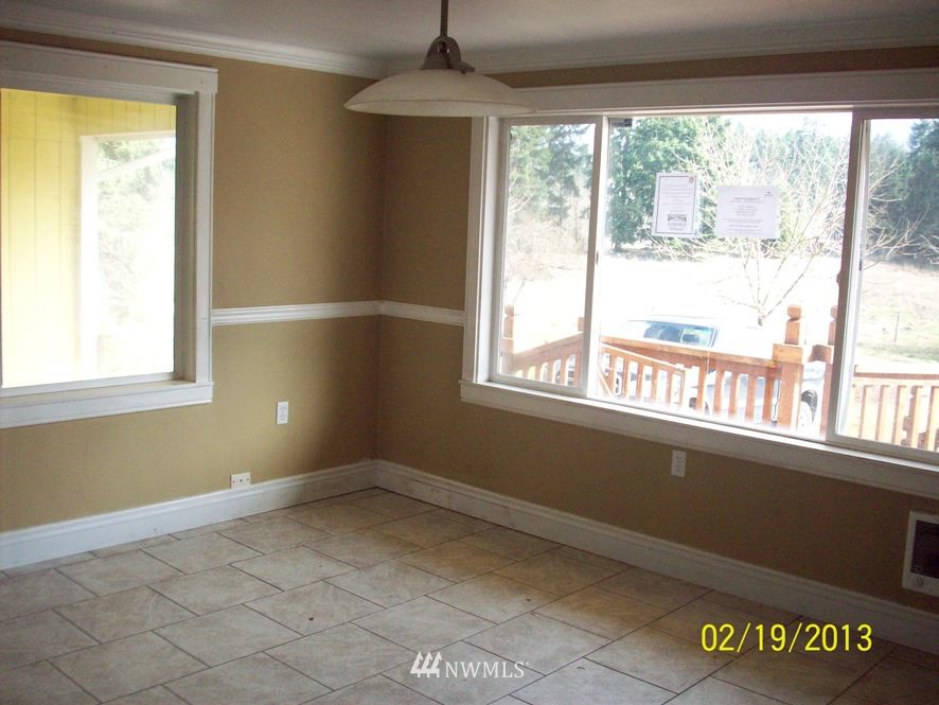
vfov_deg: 38.7
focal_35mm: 37
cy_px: 352
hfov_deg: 50.1
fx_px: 1004
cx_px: 470
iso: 200
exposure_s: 1/219
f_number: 2.8
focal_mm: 6.2
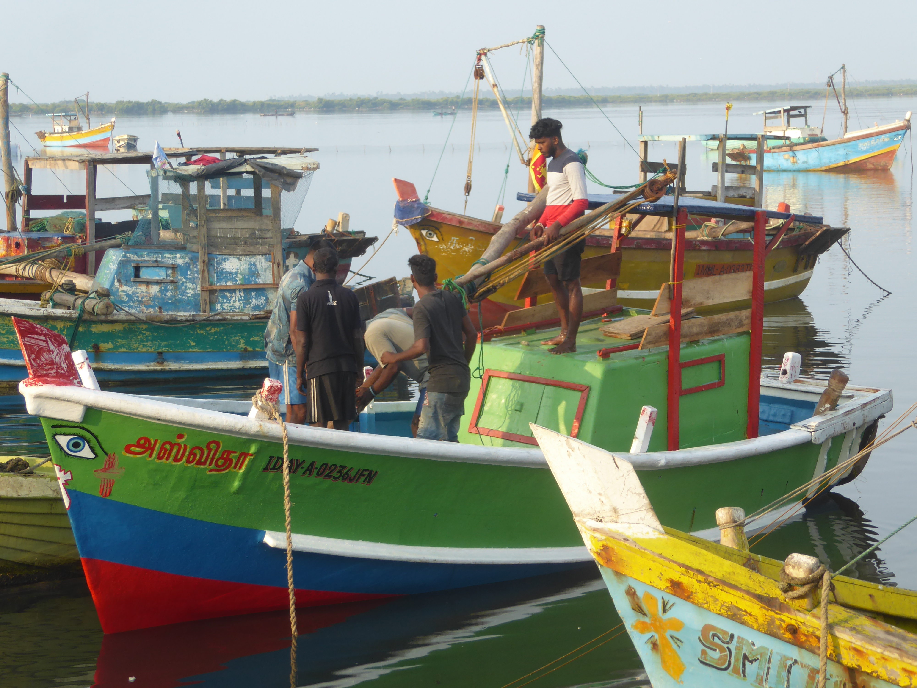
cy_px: 344
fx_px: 3364
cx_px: 458
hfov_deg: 15.5
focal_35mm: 127
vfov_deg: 11.7
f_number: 5.1
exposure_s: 1/100
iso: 80
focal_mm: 20.6
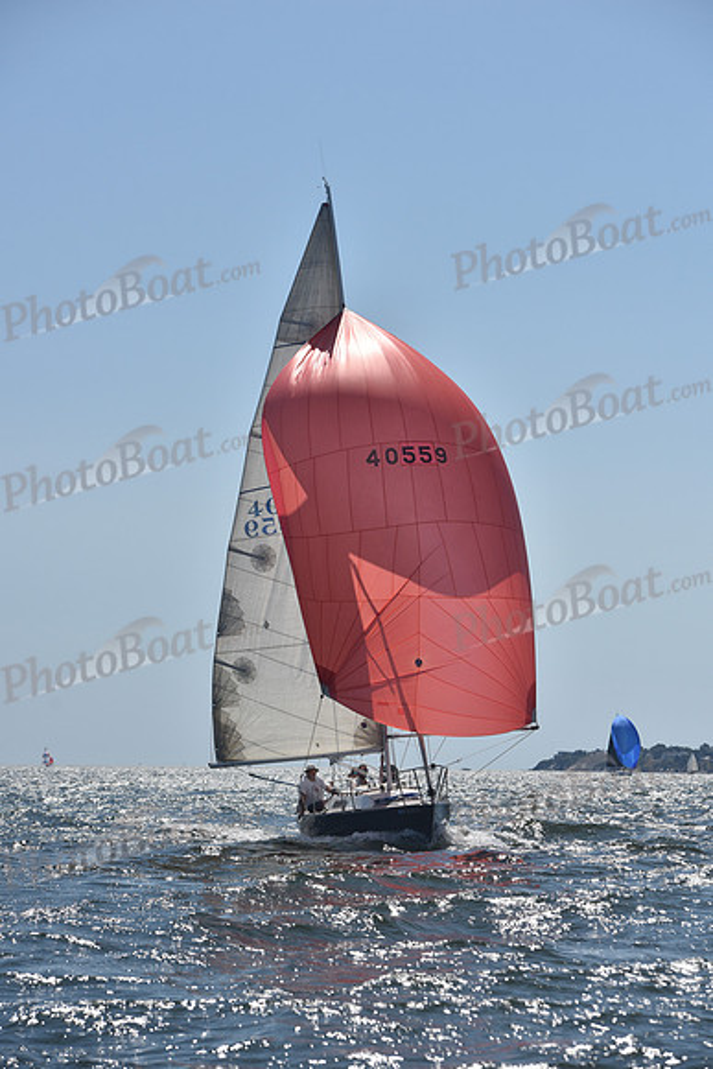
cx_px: 356
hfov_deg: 13.0
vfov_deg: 19.5
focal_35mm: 105
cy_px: 534
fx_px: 3117
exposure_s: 1/1250
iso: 250
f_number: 7.1
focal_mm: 105
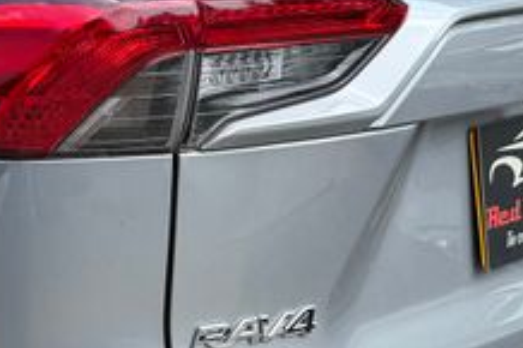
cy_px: 216
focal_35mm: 110
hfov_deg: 17.3
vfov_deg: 12.4
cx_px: -187
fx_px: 1597
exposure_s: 1/1314
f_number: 1.78
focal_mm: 6.76
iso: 80
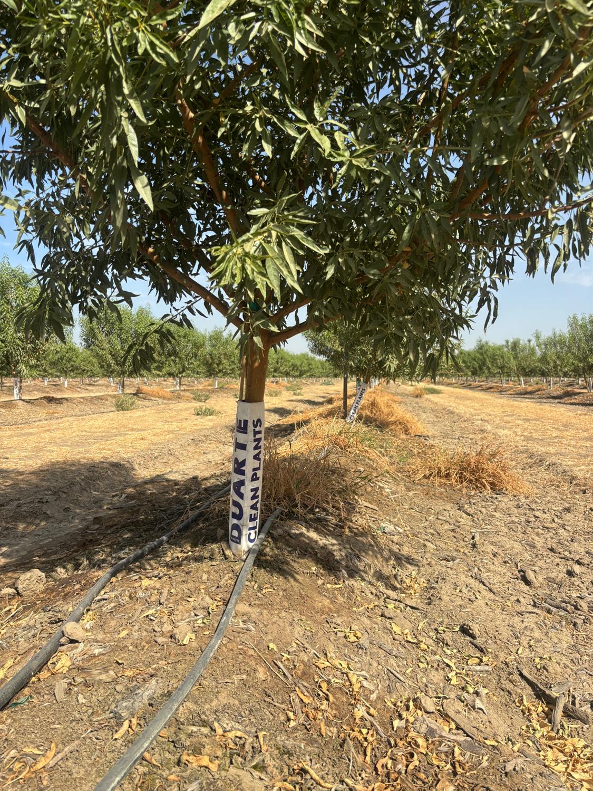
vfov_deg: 67.3
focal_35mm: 26
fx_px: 594
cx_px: 296
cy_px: 396
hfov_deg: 53.1
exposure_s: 1/2513
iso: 50
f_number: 1.6
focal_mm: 5.96
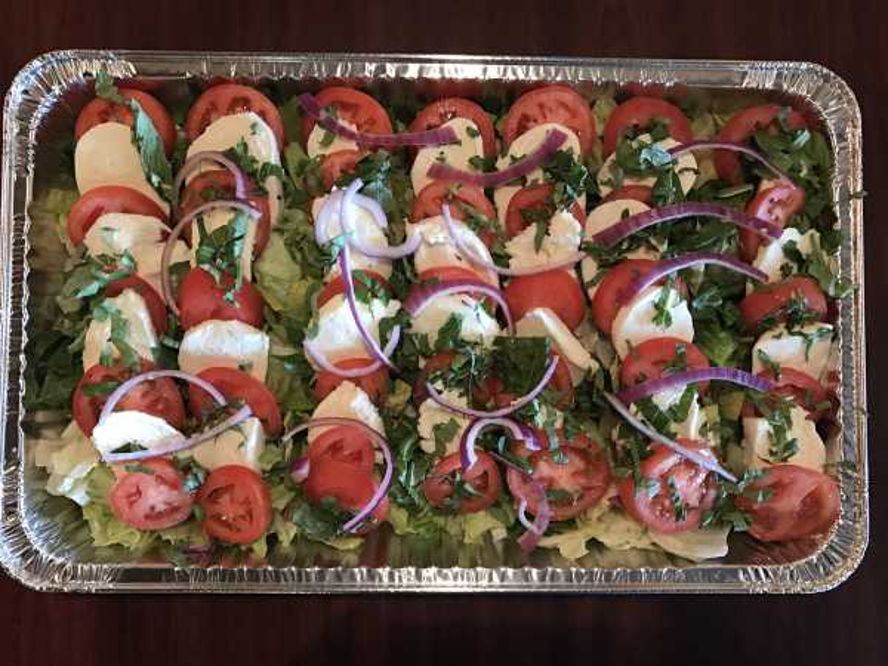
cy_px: 333
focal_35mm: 28
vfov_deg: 49.7
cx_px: 444
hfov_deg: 63.4
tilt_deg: -86.8
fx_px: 718
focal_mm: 3.99
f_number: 1.8
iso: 50
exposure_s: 1/15
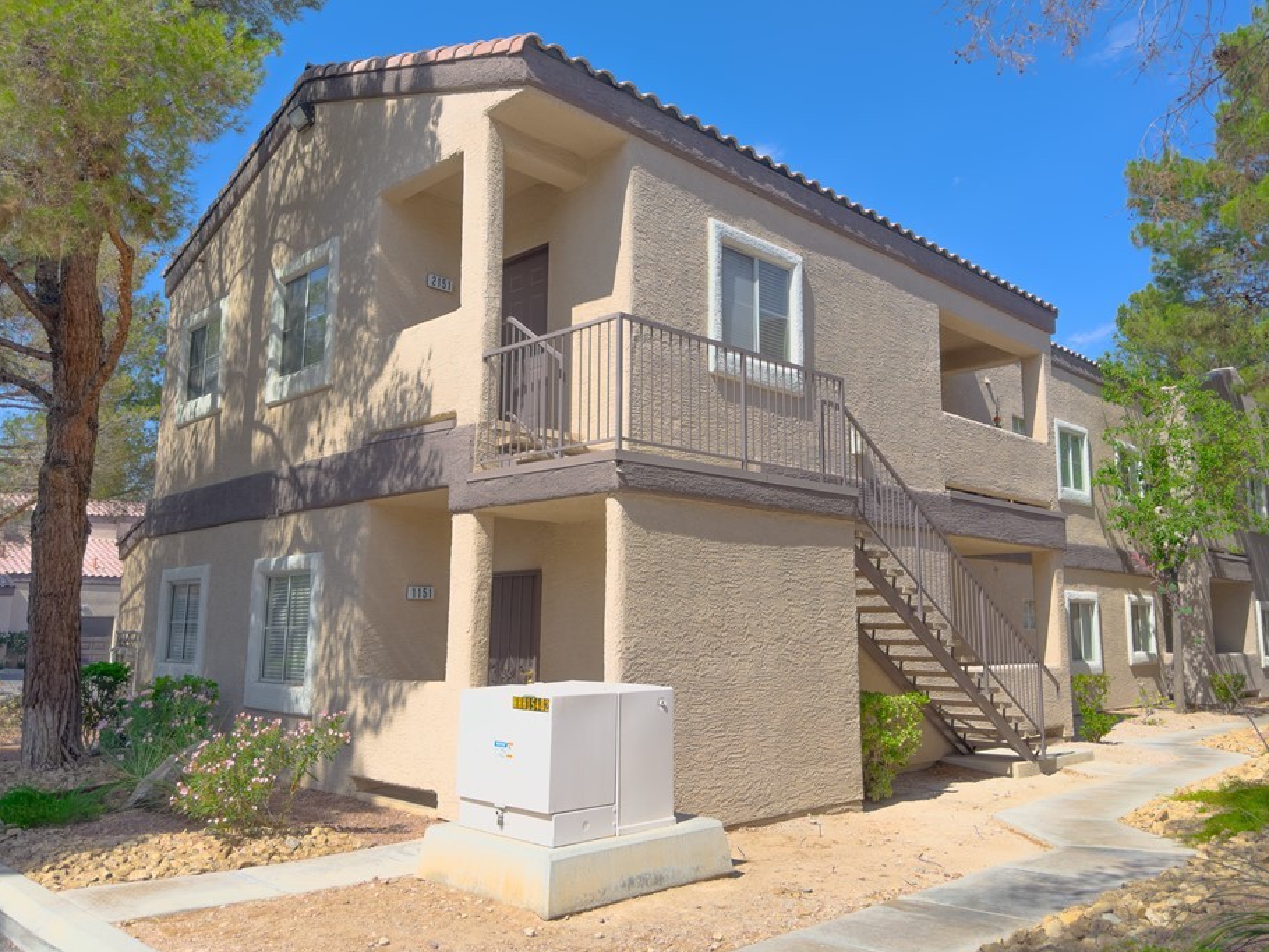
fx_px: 990
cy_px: 466
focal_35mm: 27
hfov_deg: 65.2
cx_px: 681
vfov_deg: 51.4
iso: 64
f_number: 1.8
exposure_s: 1/4000
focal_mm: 6.76
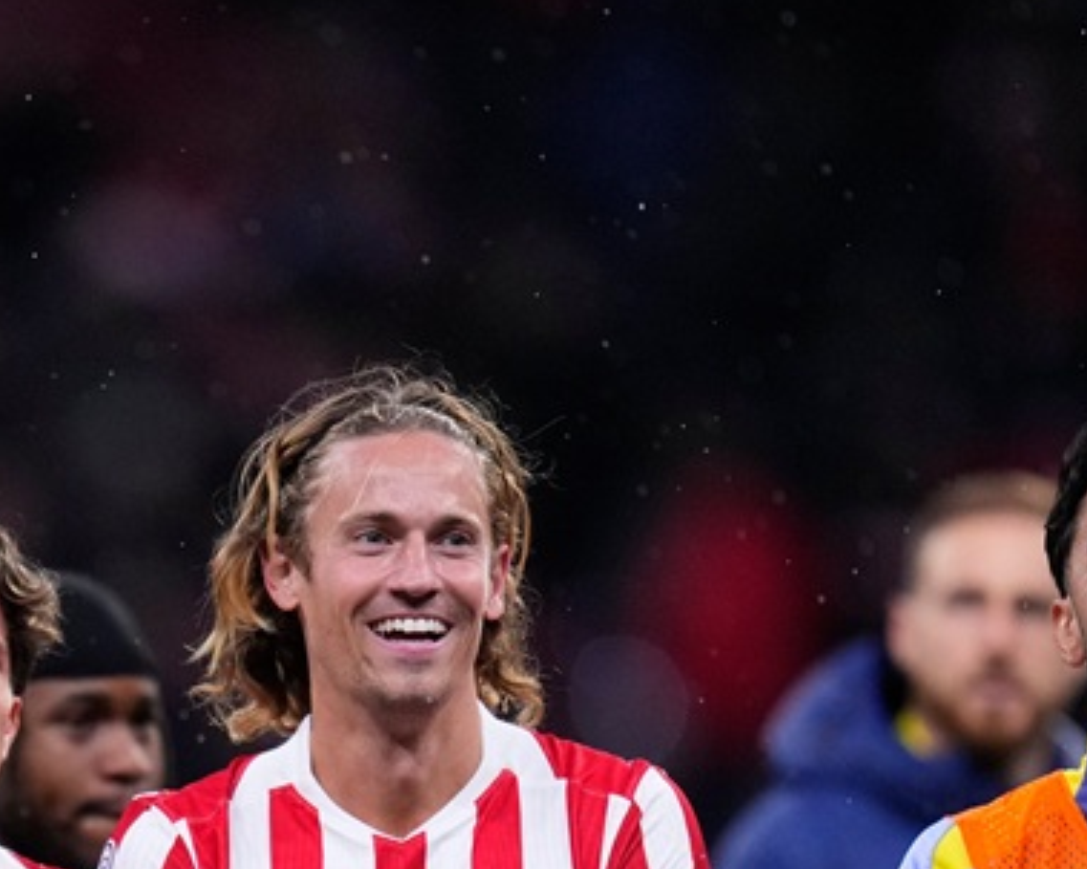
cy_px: 1002
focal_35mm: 1268
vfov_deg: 1.2
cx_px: 20
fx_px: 40782
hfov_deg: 1.5
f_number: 2.8
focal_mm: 400
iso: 2500
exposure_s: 1/2000
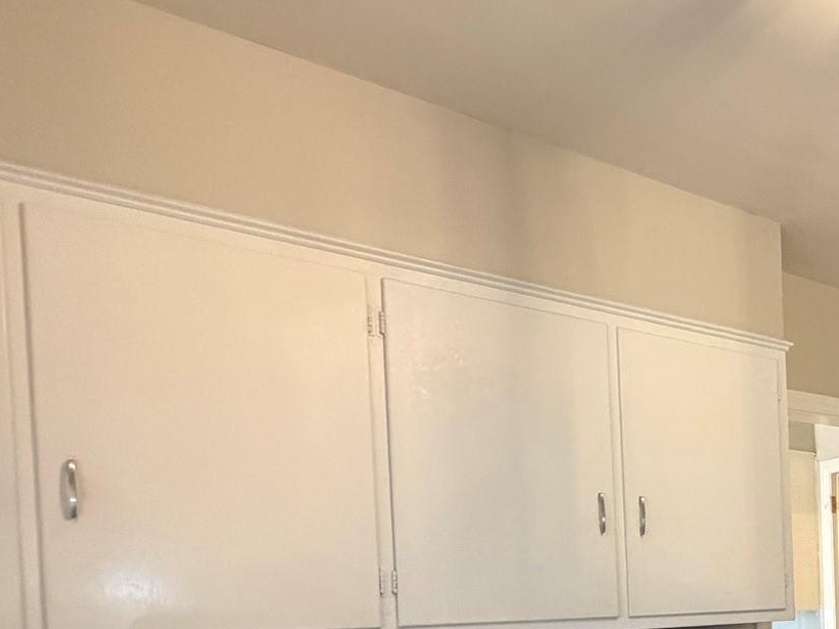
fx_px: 848
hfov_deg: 40.0
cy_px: 610
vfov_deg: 37.0
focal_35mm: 35
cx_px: 972
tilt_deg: +0.0
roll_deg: +2.7
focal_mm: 2.22
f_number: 2.2
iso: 640
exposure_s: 1/60
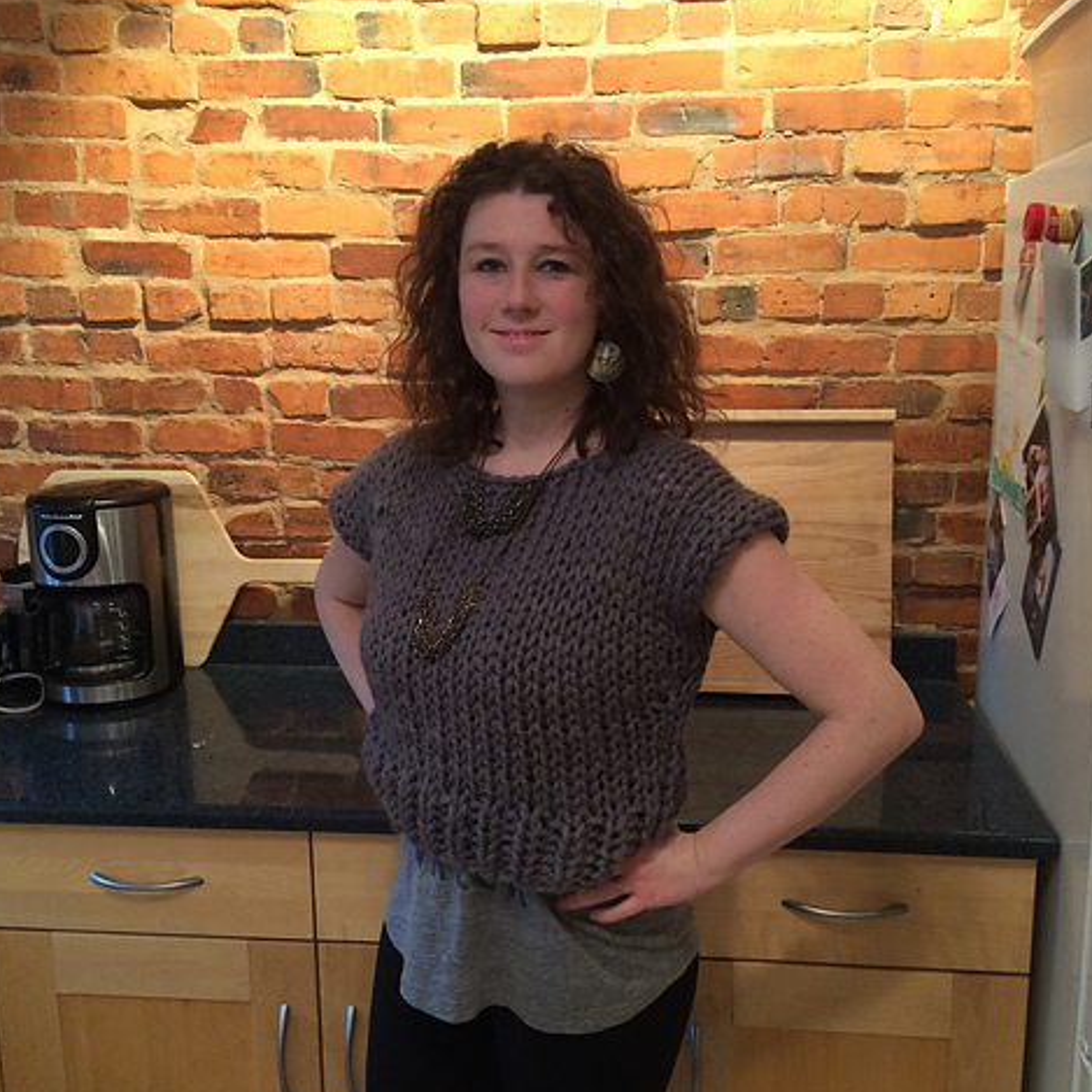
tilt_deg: -13.7
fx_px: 1249
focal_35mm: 35
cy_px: 596
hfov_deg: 47.2
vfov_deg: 47.2
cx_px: 547
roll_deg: +1.4
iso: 200
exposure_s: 1/30
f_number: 2.2
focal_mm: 4.15
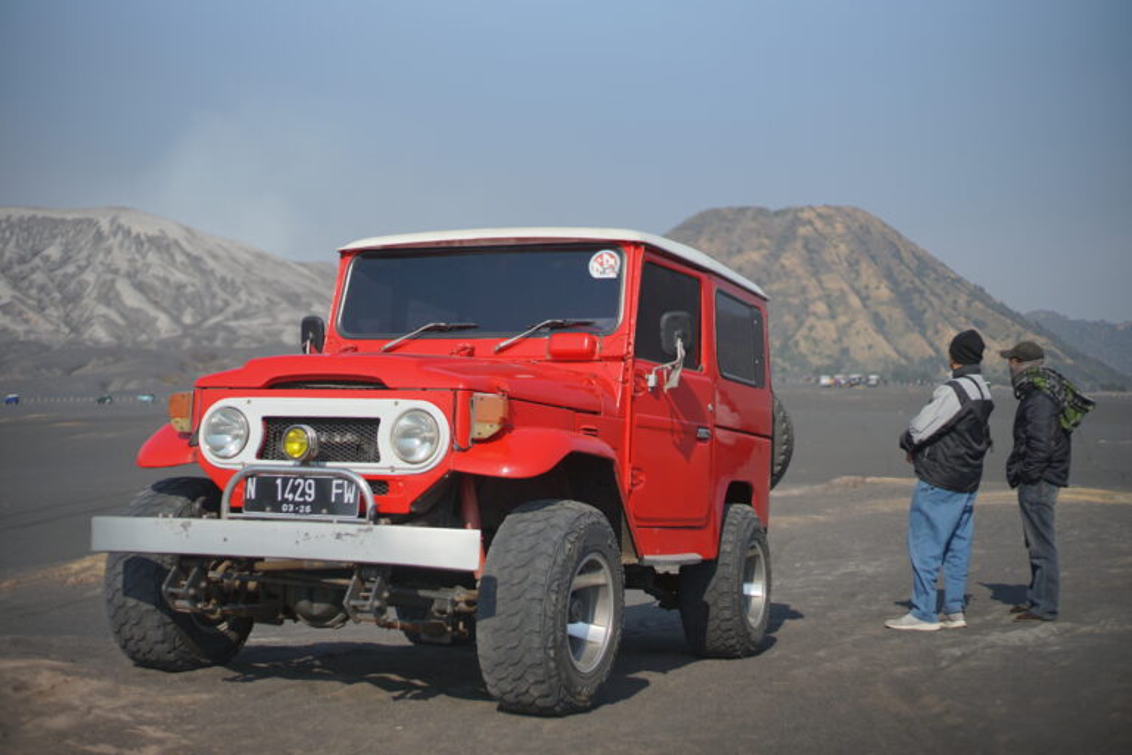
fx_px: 1572
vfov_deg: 27.0
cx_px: 566
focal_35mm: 50
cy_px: 378
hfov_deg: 39.6
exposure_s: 1/8000
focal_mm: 50
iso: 160
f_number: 2.2
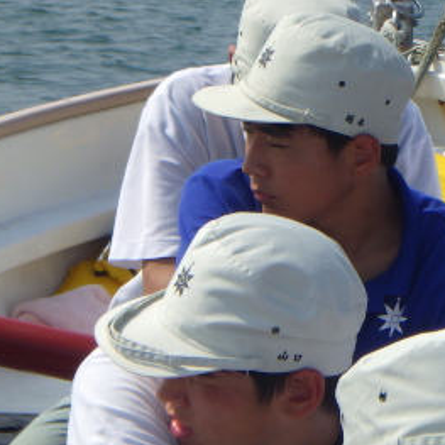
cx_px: 506
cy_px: 284
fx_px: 4378
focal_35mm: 301
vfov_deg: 5.8
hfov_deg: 5.8
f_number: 6.6
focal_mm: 25
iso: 125
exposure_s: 1/640
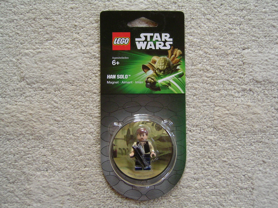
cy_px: 104
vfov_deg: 39.7
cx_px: 139
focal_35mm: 36
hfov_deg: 51.4
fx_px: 289
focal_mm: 5.6
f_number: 2.8
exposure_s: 1/30.2
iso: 100
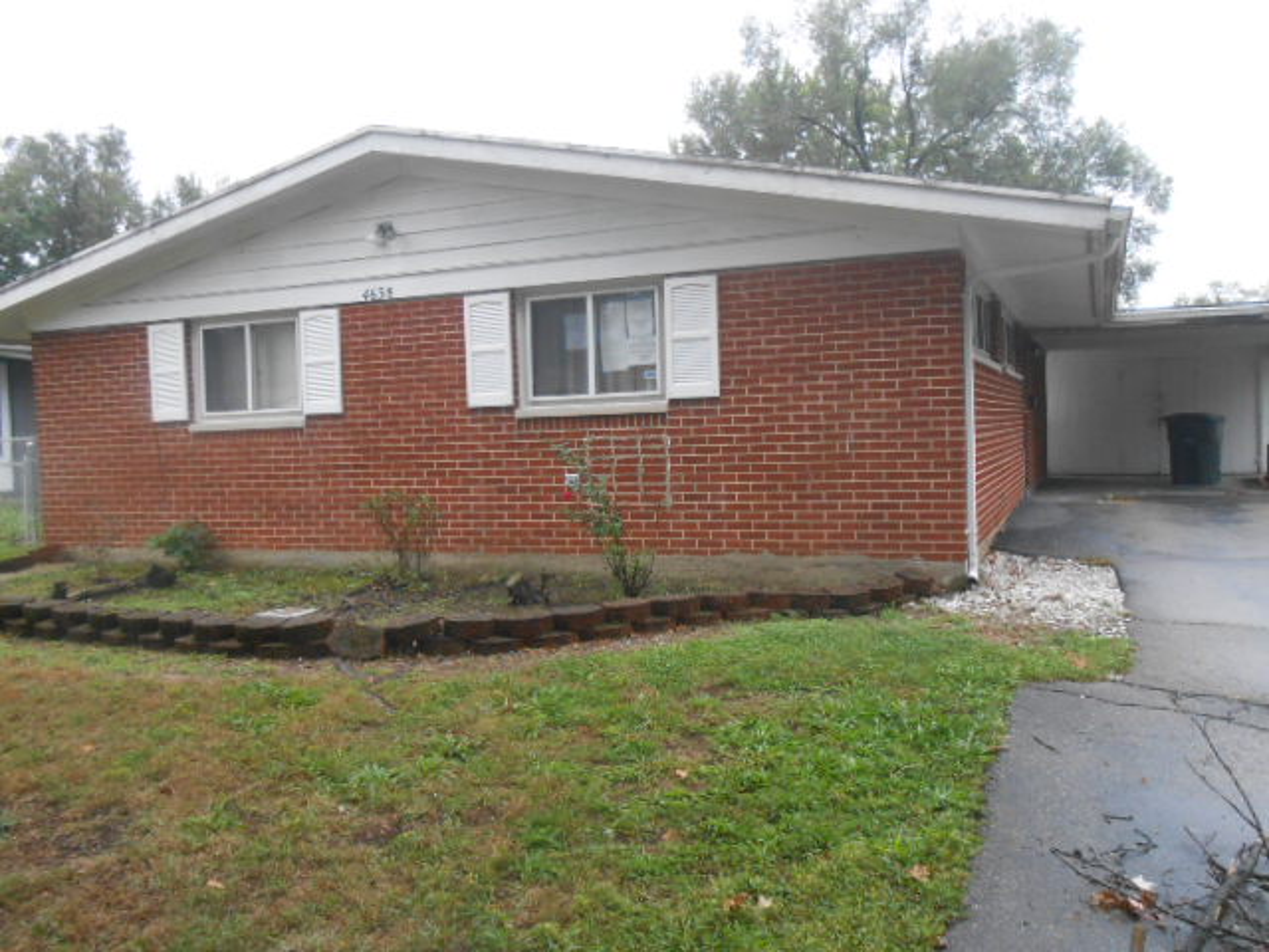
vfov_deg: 46.8
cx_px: 634
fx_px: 1100
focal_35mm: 30
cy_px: 476
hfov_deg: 60.0
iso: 400
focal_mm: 5.3
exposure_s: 1/125
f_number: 3.8
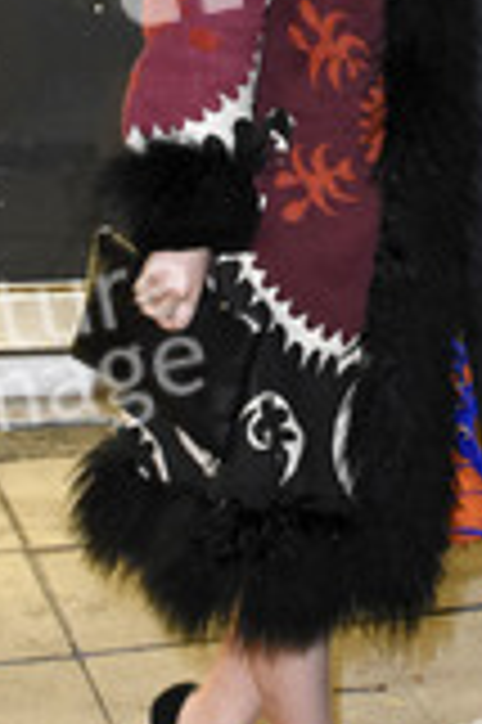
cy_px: 144
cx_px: 464
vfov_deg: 17.1
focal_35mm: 119
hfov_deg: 11.4
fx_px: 2395
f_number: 6.3
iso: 3200
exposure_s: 1/60
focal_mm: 32
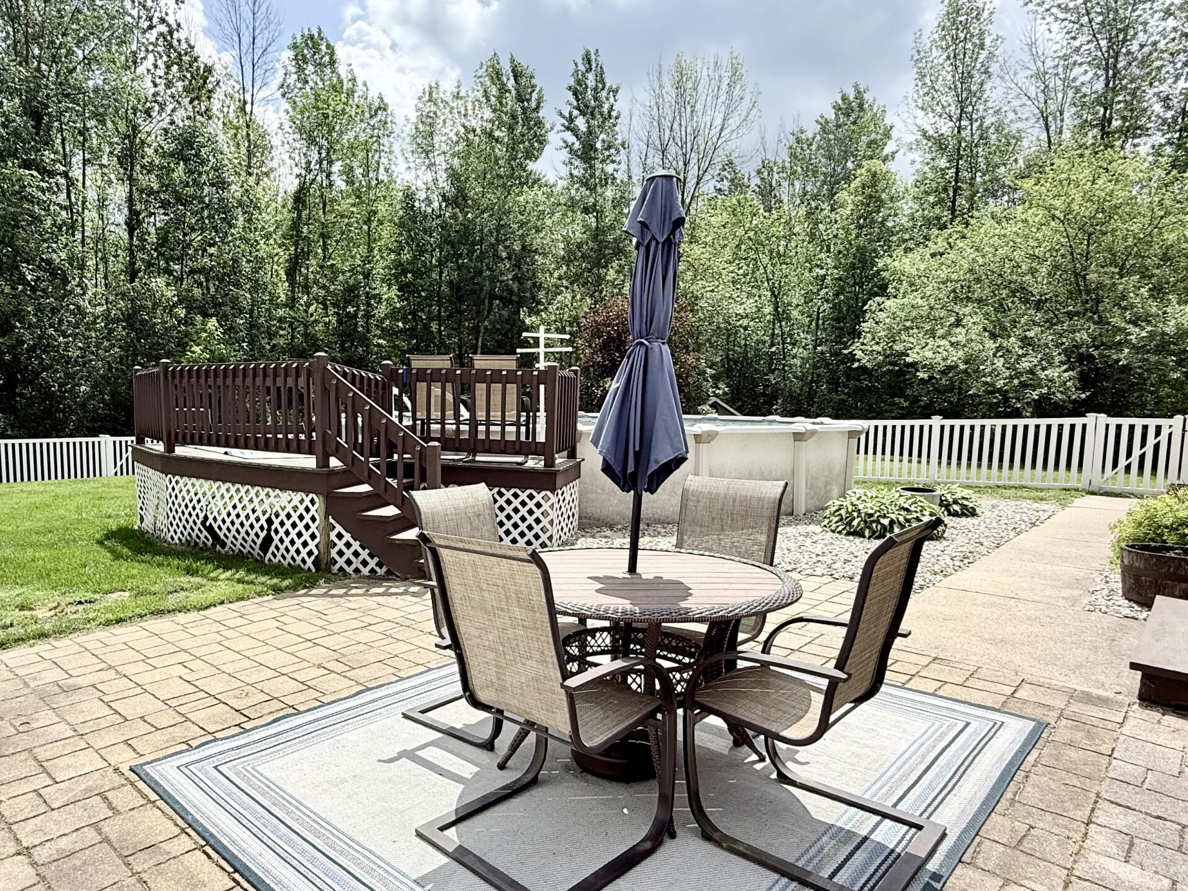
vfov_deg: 61.0
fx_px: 755
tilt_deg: -4.9
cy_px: 476
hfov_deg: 75.7
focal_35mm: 22
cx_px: 484
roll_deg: -0.6
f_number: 2.2
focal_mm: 2.22
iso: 50
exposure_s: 1/1534
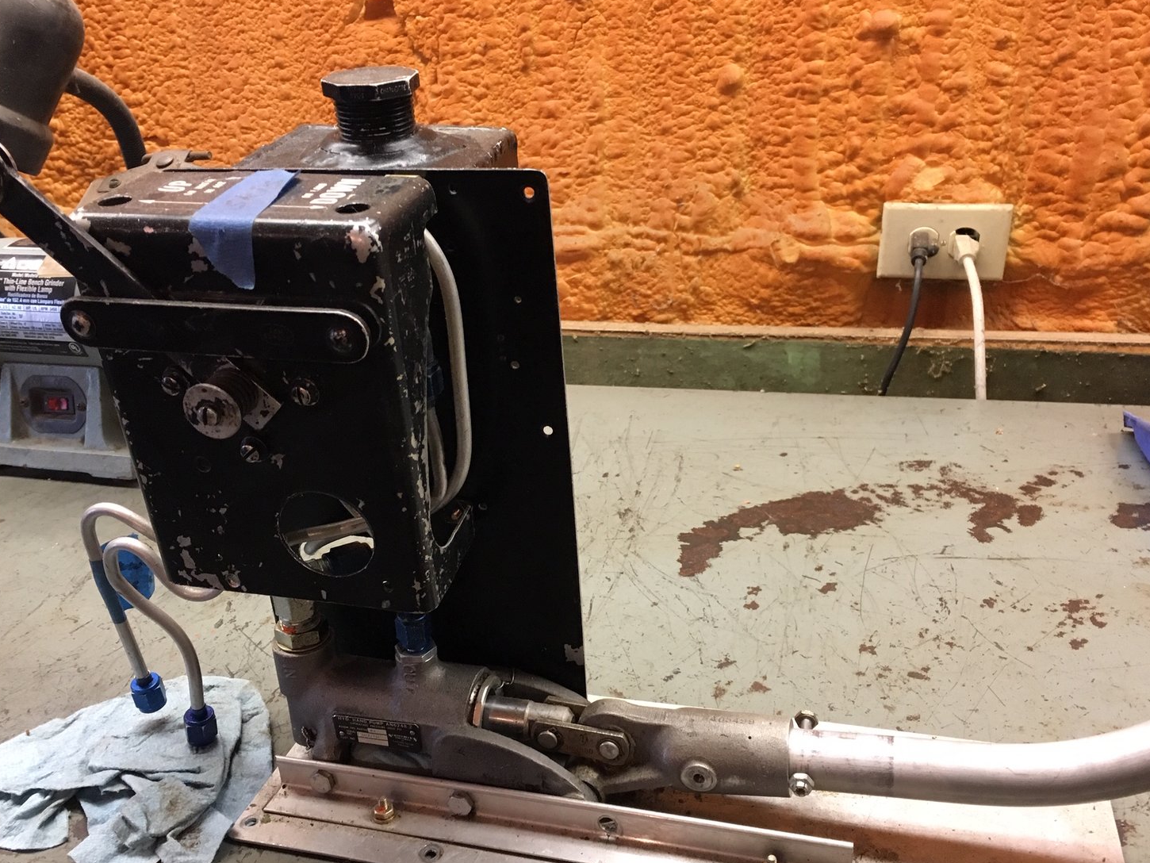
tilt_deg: -22.5
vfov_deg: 44.2
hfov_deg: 56.8
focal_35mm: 32
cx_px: 559
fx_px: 1063
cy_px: 454
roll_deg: +2.2
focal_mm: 4.15
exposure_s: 1/30
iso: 160
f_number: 2.2
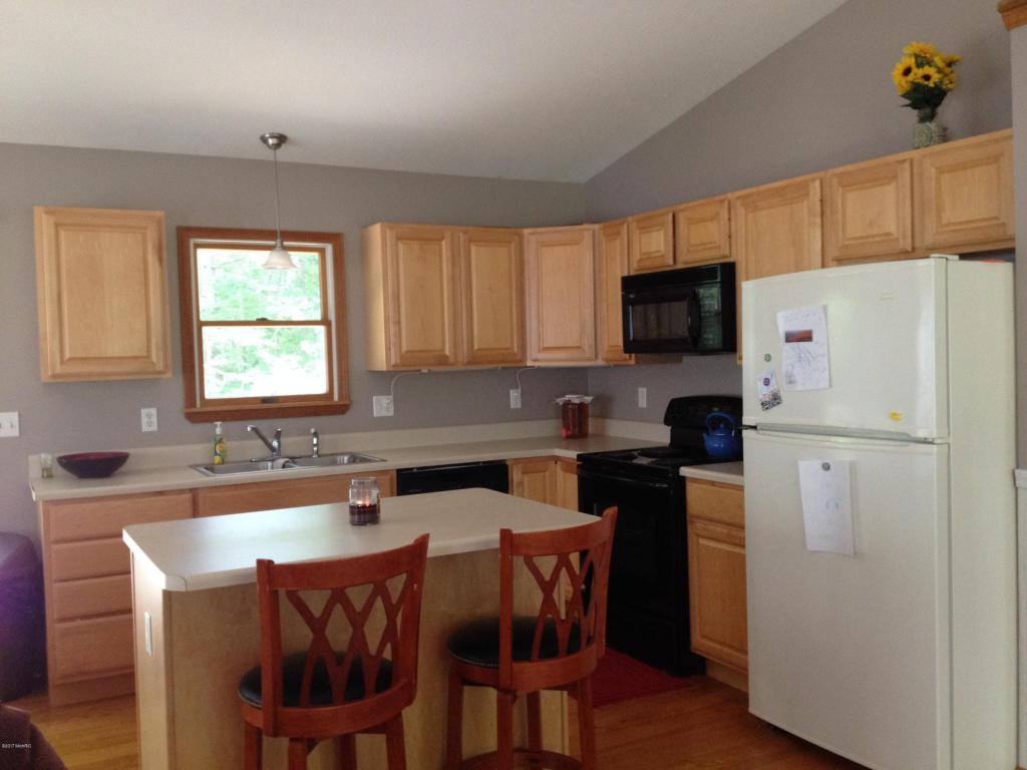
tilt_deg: -2.3
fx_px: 1038
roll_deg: +0.8
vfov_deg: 40.7
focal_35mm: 35
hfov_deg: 52.6
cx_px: 514
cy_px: 385
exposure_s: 1/20
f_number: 2.4
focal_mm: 4.28
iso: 200
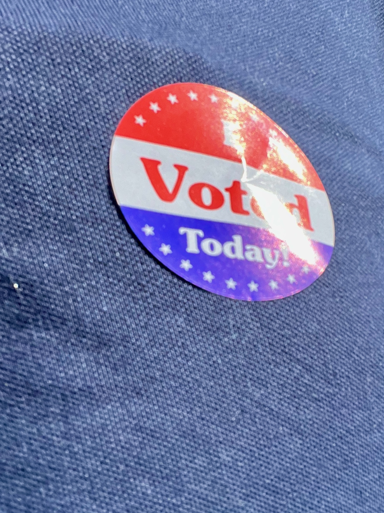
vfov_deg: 60.0
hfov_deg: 46.8
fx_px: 444
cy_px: 256
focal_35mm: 30
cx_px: 192
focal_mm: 2.71
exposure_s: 1/684
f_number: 2.2
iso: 32
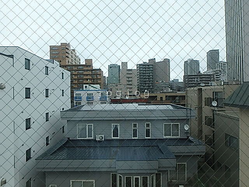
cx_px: 124
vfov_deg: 63.4
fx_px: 151
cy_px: 94
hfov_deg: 79.0
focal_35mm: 21
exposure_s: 1/500
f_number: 3.5
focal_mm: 3.7
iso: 125
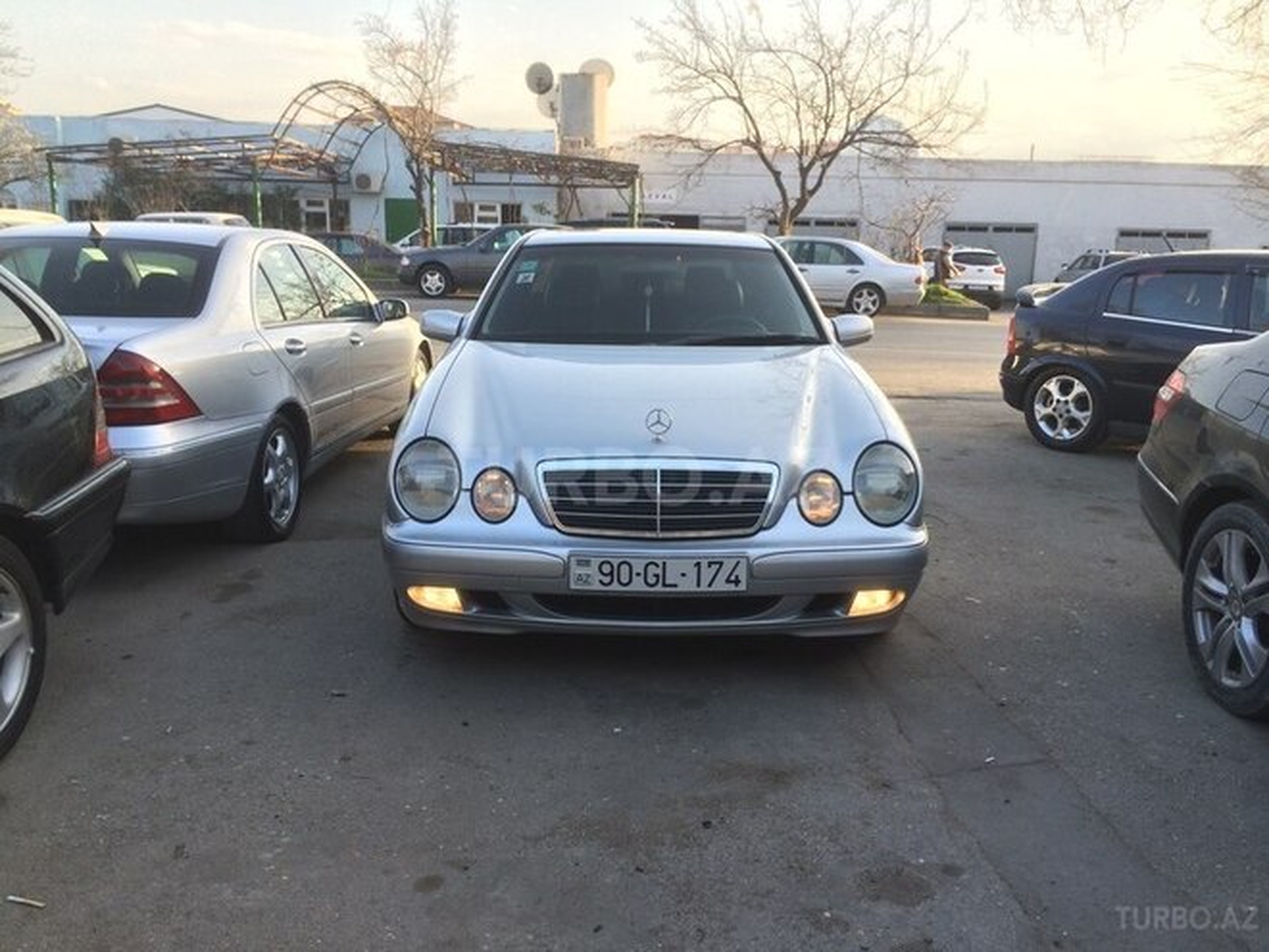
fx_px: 1063
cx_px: 634
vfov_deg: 48.2
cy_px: 476
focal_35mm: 29
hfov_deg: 61.7
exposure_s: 1/216
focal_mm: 4.15
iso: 32
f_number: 2.2
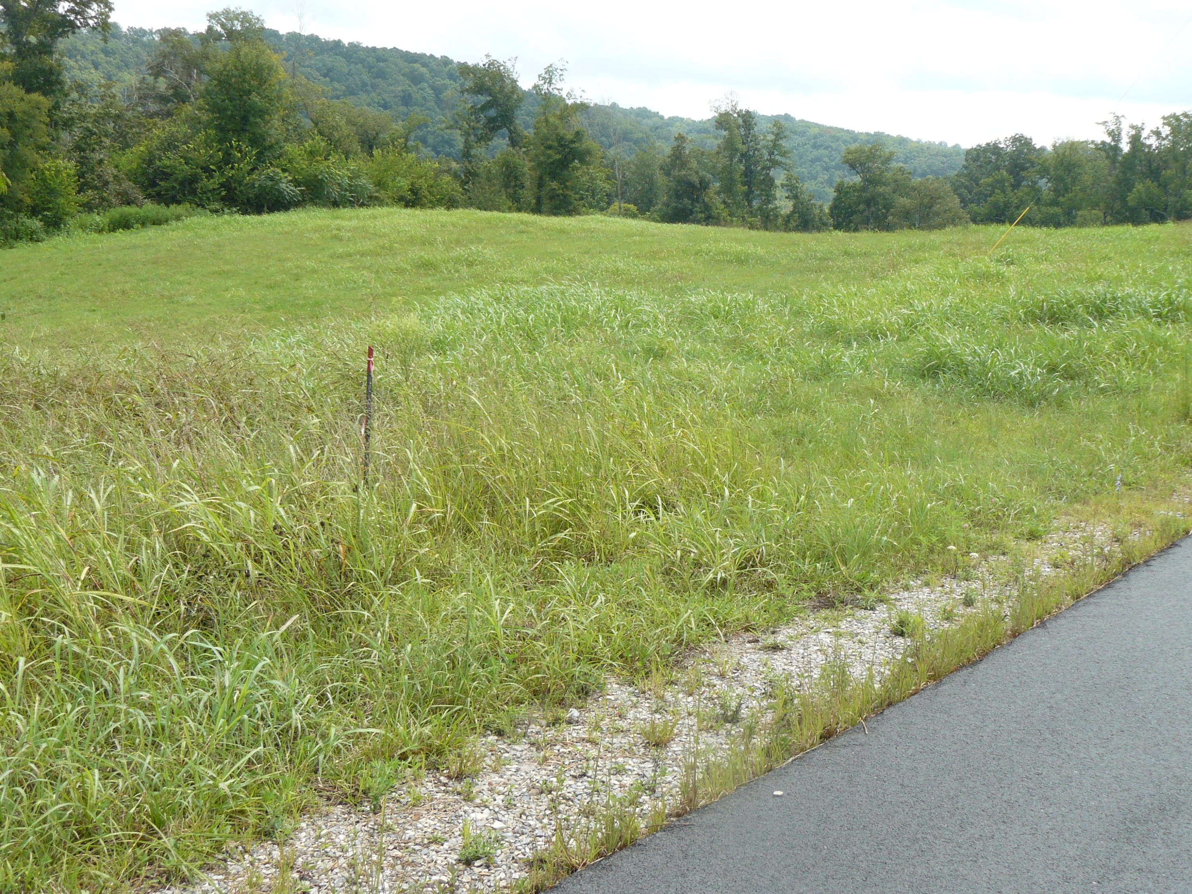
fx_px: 1481
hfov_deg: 43.9
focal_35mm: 43
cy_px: 447
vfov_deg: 33.6
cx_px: 596
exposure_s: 1/200
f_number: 5.6
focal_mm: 7.1
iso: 100
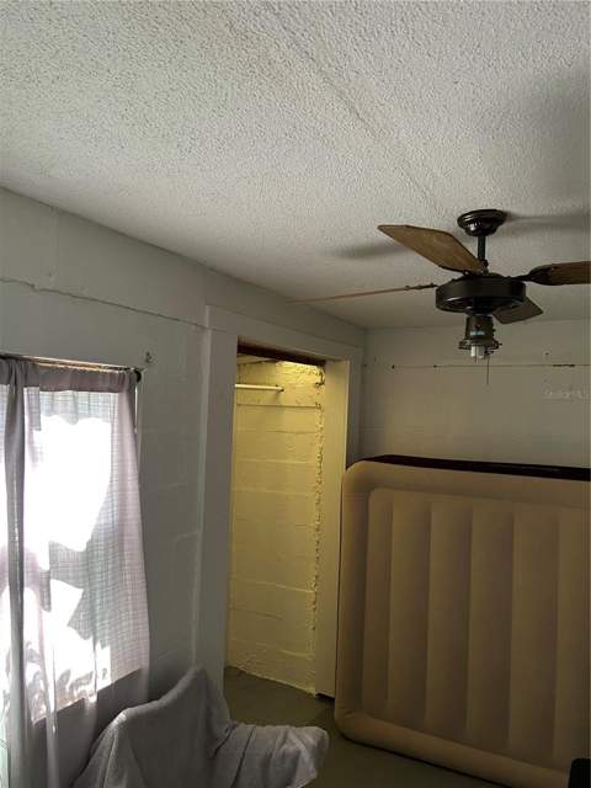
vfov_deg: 67.3
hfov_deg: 53.1
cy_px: 394
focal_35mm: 26
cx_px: 296
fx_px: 592
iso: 200
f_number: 1.5
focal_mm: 5.7
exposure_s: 1/60
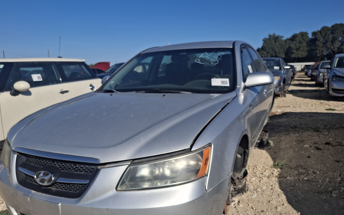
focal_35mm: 27
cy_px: 117
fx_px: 253
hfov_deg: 68.4
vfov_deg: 46.0
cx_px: 169
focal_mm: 4.69
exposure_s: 1/3195
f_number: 1.8
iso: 32
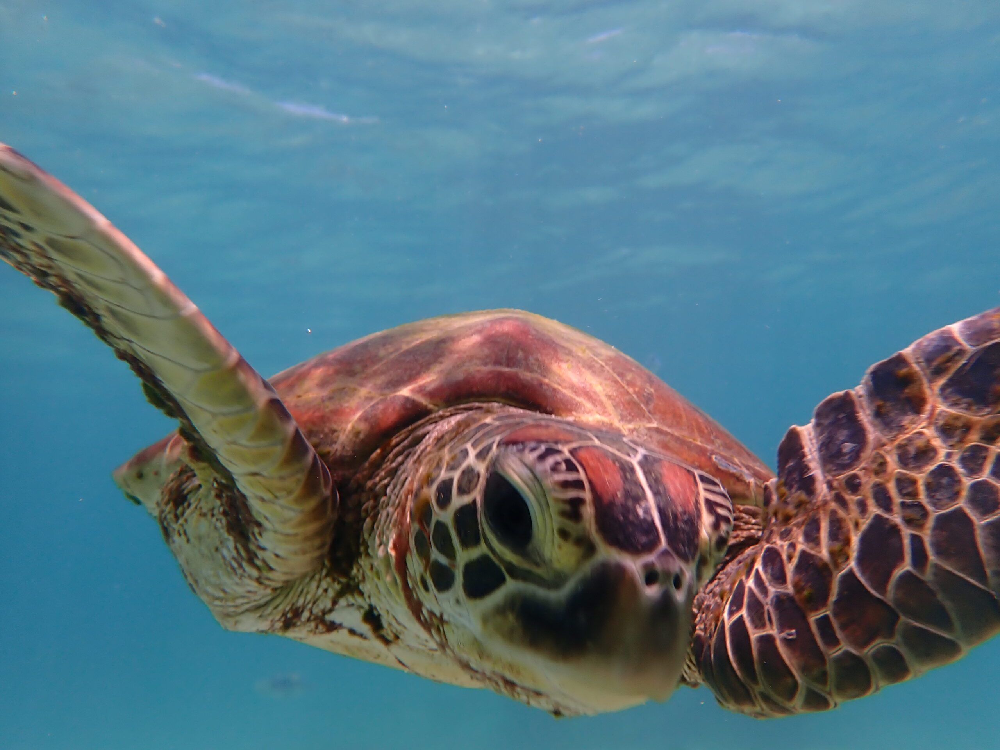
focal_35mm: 25
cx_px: 500
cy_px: 375
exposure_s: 1/160
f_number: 8
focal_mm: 4.5
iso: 100
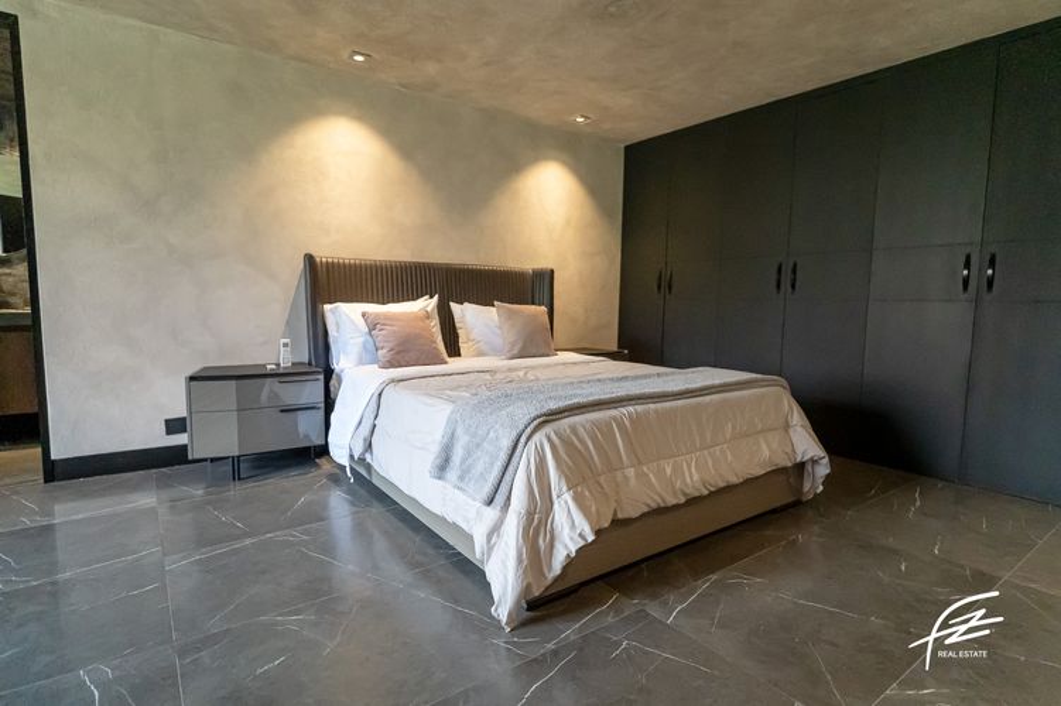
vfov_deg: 68.5
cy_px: 353
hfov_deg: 91.3
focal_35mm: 18
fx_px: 519
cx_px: 530
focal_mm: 16
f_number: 1.8
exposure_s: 1/1600
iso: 6400
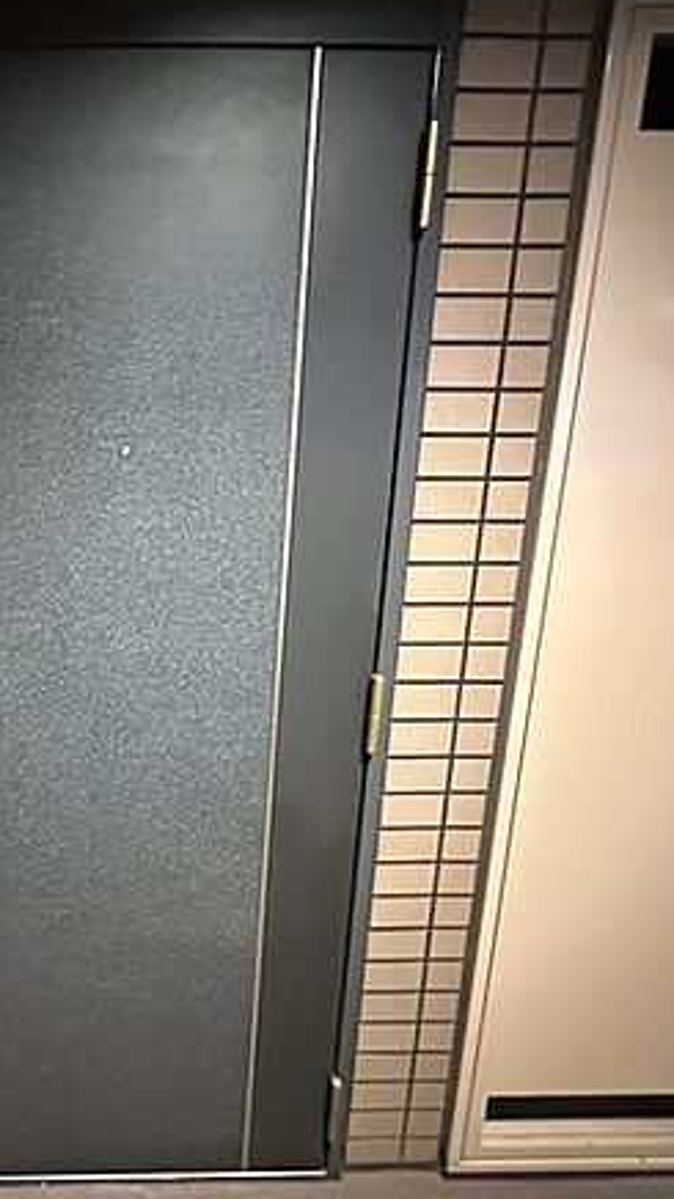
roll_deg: +0.4
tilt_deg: -11.2
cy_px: 586
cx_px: 74
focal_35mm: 21
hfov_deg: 48.3
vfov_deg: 83.8
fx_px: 668
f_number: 2.2
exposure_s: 1/17
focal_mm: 2.22
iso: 3200
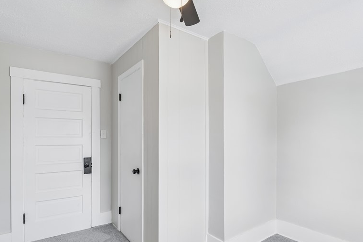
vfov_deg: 61.7
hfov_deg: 83.9
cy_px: 137
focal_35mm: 20
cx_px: 176
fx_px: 202
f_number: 7.1
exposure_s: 1/30
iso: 200
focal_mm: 14
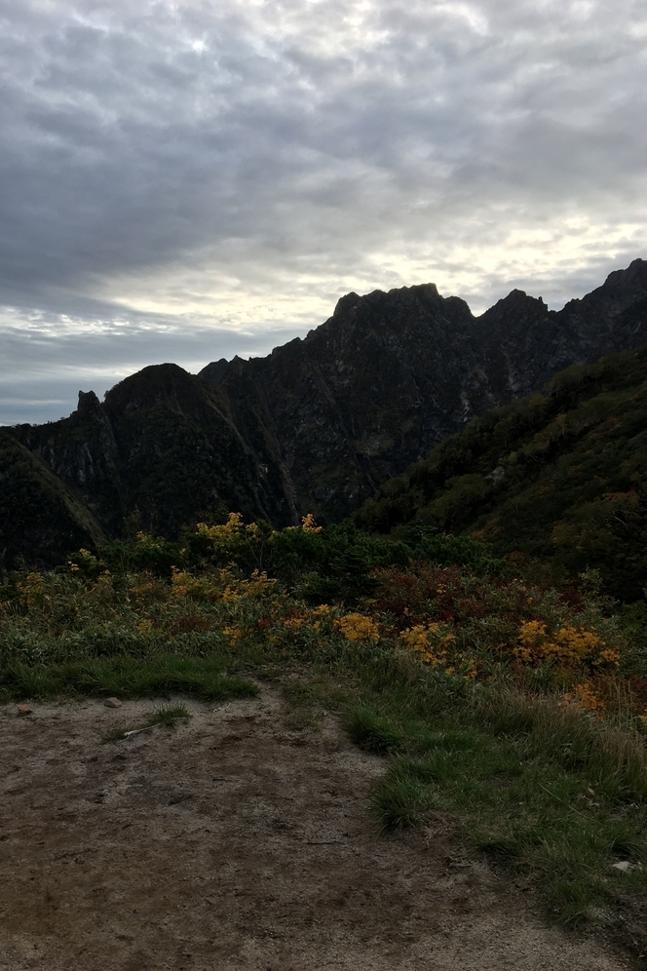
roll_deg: -2.7
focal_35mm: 31
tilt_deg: -2.0
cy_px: 486
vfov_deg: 60.3
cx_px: 276
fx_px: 836
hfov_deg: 42.2
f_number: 2.2
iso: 25
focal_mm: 4.15
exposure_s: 1/818
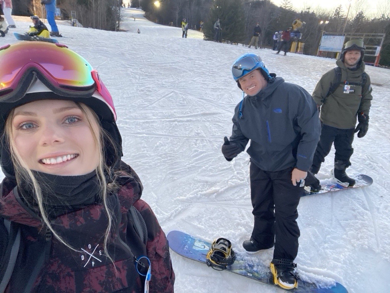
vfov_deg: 58.9
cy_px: 146
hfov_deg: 73.9
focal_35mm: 23
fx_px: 259
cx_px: 195
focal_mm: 2.71
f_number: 2.2
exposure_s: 1/40
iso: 320
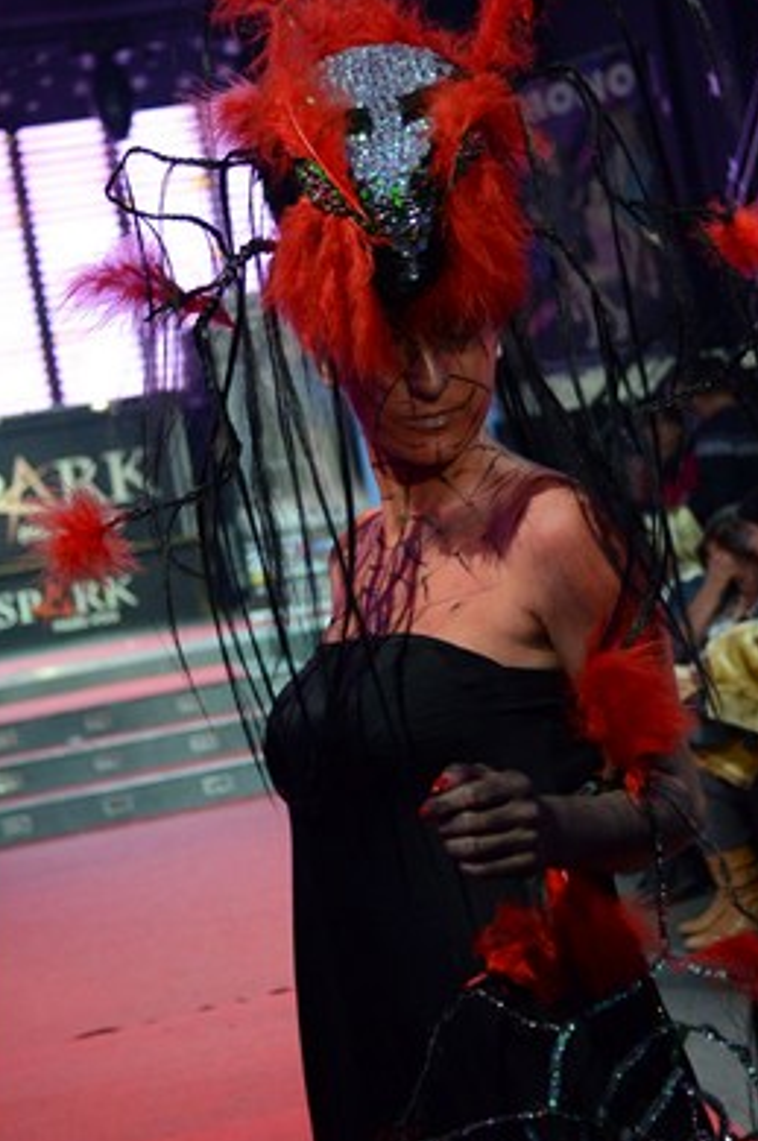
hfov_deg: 24.1
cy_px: 544
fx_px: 1773
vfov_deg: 35.7
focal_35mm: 56
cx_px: 429
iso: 1250
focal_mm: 28
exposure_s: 1/125
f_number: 2.8
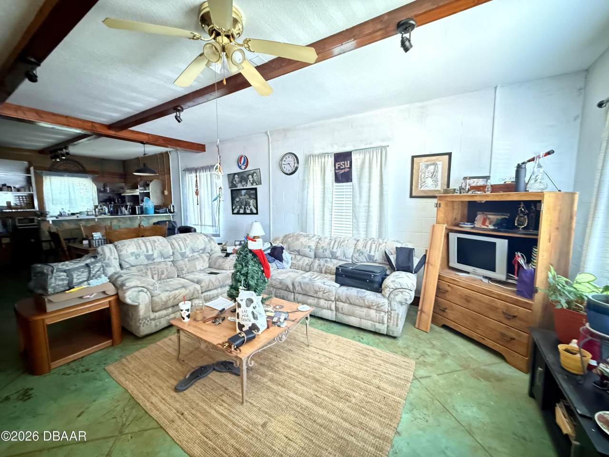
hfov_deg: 102.1
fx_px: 246
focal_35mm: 14
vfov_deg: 85.7
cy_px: 228
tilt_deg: -5.2
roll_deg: -0.5
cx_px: 304
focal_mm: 2.22
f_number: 2.2
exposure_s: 1/15
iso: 5000
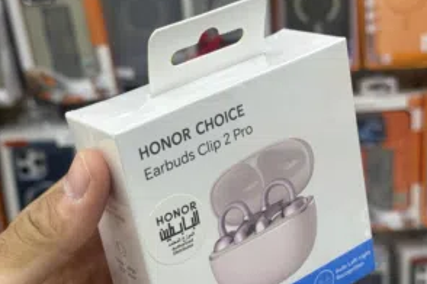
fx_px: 806
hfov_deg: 29.7
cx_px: 216
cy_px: 170
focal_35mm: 68
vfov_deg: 20.0
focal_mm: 6.76
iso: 64
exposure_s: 1/822
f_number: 1.78
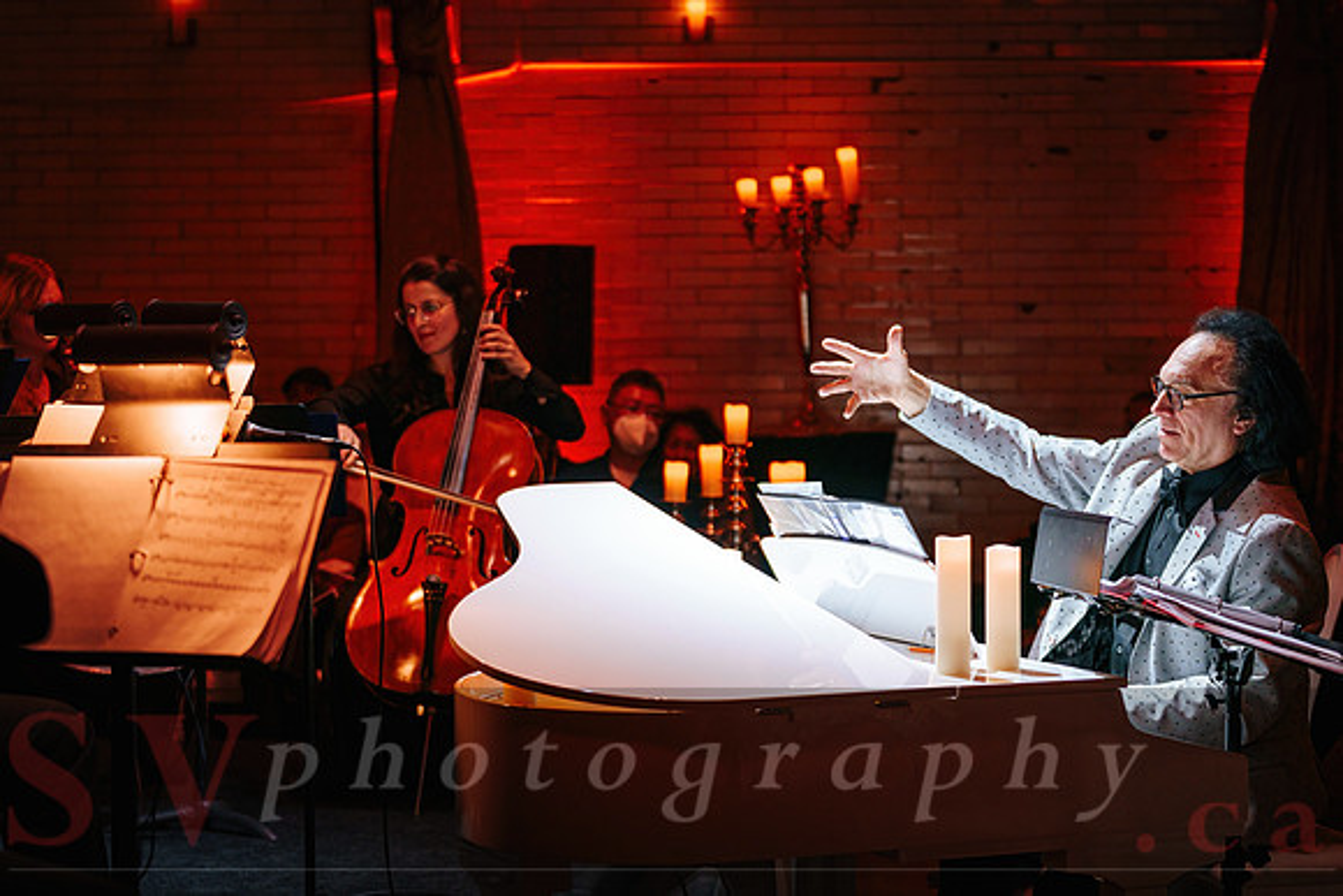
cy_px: 447
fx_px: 2743
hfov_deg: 27.5
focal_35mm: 74
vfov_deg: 18.6
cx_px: 690
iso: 1000
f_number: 2.8
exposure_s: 1/100
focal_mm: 70
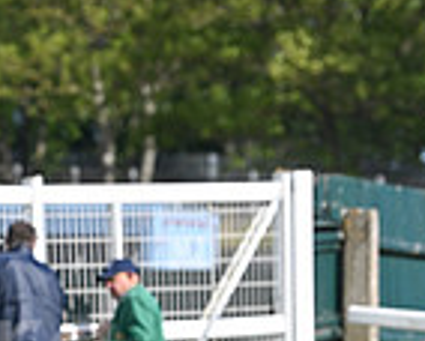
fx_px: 8187
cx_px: -269
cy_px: 372
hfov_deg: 3.0
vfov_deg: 2.4
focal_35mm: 650
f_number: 5.6
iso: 400
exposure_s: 1/2000
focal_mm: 170
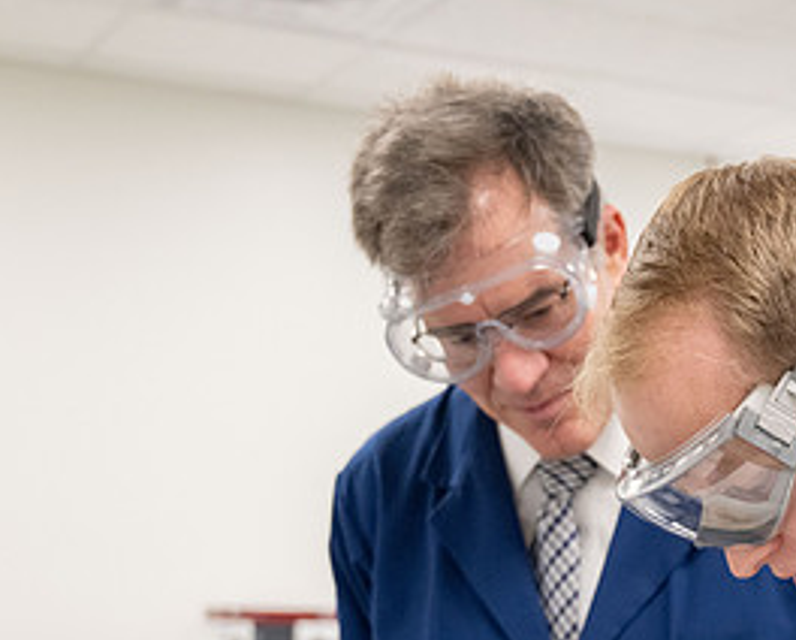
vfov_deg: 16.0
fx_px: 2241
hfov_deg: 19.4
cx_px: 860
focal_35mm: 95
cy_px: 618
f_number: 4
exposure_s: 1/250
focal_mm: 43
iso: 2500
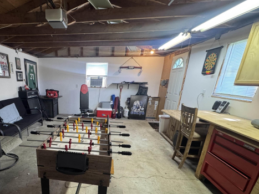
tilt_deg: -18.2
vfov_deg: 64.2
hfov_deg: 78.3
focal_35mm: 20
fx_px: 150
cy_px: 130
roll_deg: -0.4
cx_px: 80
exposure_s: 1/60
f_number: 2.2
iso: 320
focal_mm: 2.22
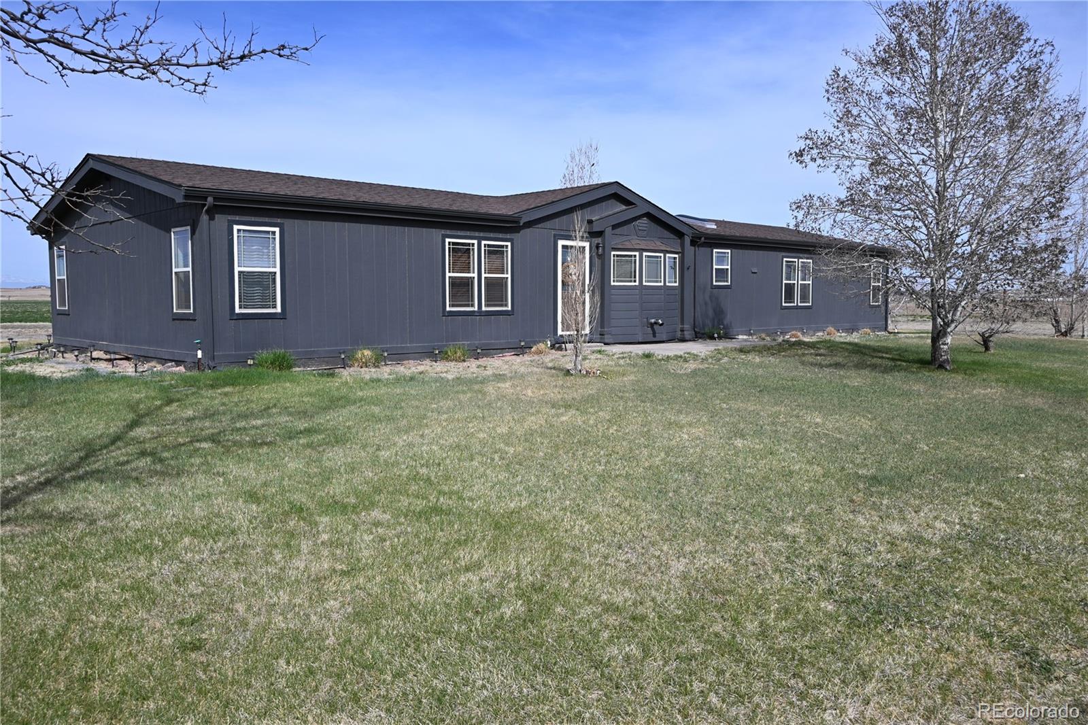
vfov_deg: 44.6
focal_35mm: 29
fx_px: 884
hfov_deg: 63.2
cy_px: 362
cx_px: 544
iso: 100
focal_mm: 19.5
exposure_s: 1/400
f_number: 8
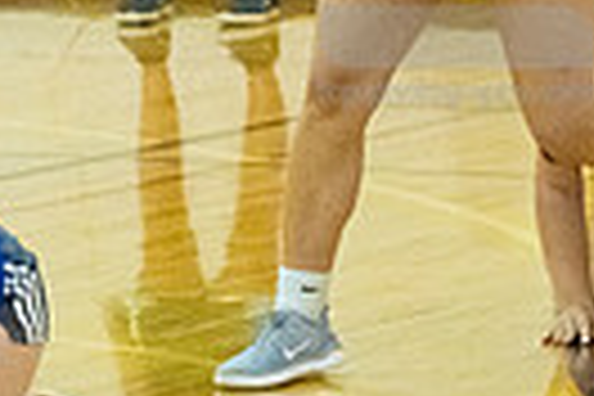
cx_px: 459
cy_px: -52
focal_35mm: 537
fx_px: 8860
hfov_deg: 3.8
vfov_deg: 2.6
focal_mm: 122
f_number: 4.5
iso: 6400
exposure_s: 1/640
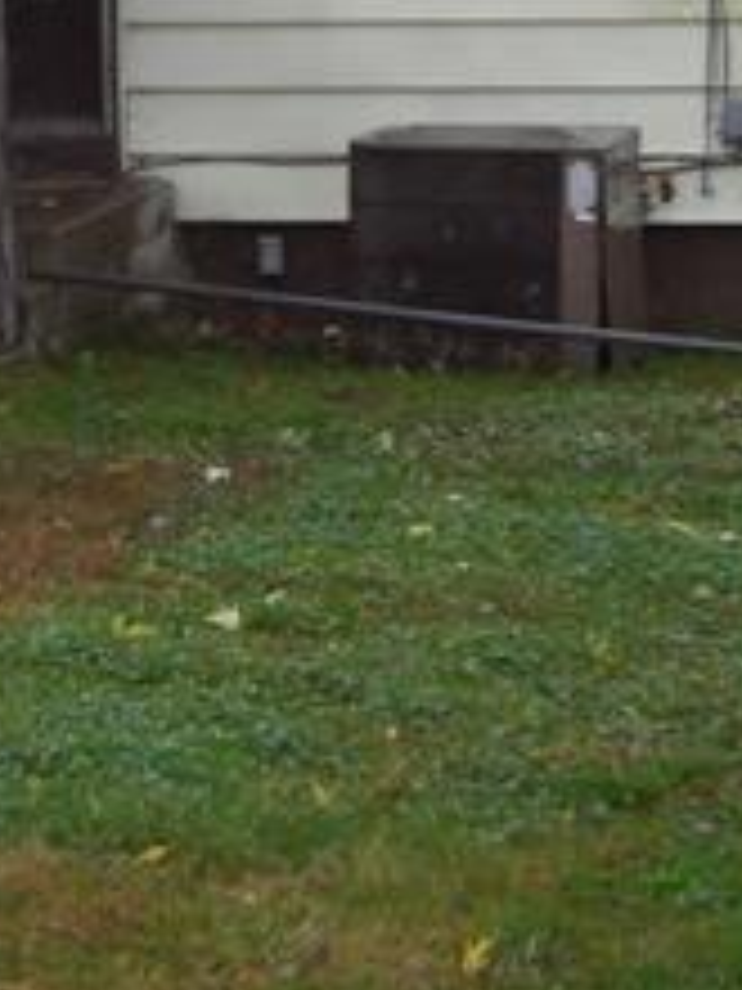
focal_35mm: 138
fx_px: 3944
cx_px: 288
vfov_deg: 14.0
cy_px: -135
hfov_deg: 10.7
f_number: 2.7
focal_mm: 6.2
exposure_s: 1/100
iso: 100
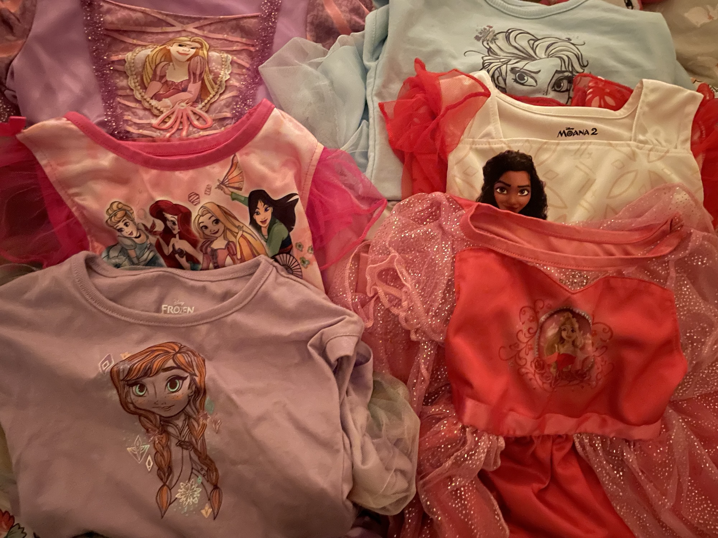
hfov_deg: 67.3
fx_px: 539
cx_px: 359
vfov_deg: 53.1
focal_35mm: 26
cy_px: 269
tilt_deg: -66.2
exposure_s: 1/8
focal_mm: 4.2
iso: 1250
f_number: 1.6
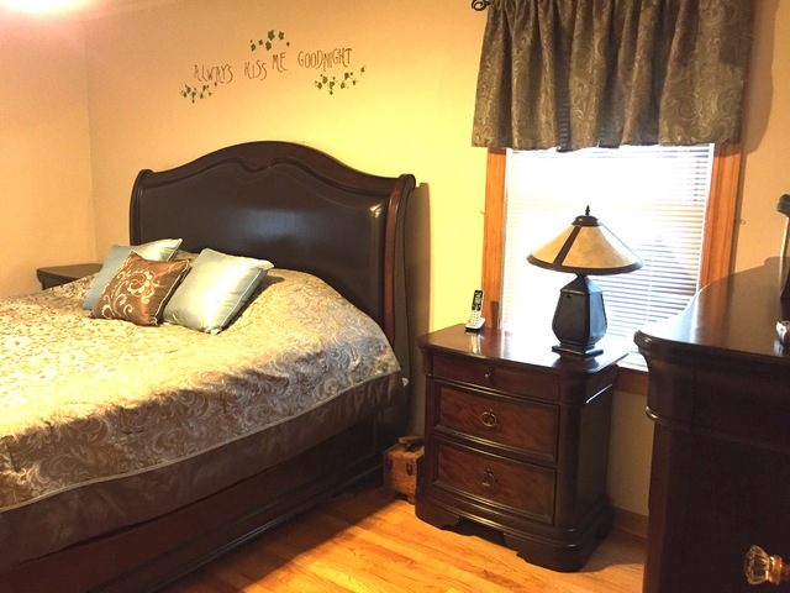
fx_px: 662
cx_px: 395
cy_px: 296
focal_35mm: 29
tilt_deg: -10.2
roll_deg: -0.6
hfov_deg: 61.7
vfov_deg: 48.2
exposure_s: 1/30
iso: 200
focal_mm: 4.15
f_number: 2.2
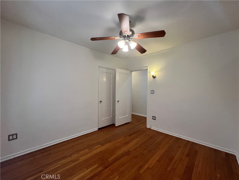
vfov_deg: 89.9
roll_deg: -0.4
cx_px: 120
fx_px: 90
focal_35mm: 13
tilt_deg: -0.8
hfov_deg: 106.2
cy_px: 90
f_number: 1.8
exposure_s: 1/120
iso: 160
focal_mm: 1.57
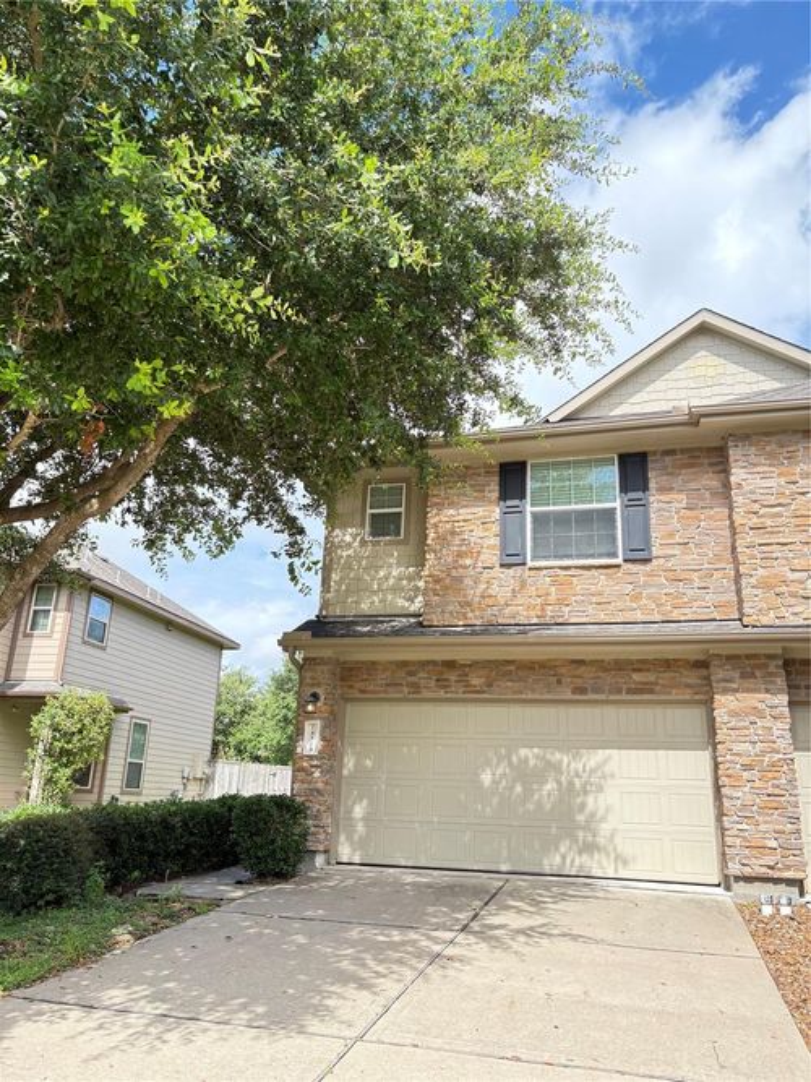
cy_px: 541
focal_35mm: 26
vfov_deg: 67.3
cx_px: 406
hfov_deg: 53.0
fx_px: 812
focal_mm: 5.96
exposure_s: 1/623
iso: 64
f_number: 1.6
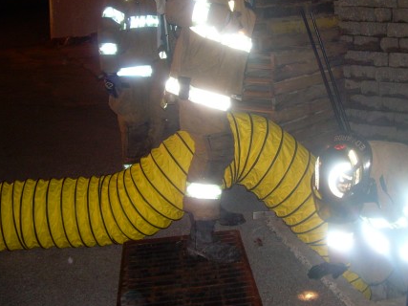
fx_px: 672
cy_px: 95
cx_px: 297
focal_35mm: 57
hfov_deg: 33.2
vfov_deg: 25.5
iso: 130
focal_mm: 6.3
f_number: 2.8
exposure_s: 1/60
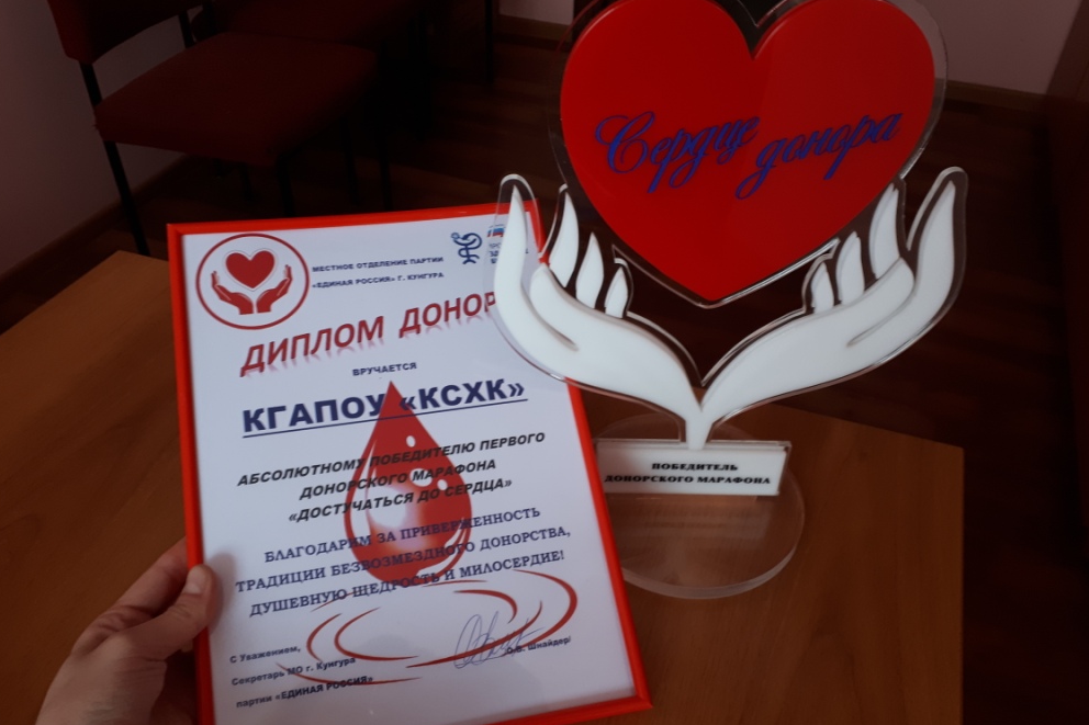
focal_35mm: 29
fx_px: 877
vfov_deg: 44.9
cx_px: 546
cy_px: 369
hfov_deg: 63.7
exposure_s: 1/33
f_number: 1.9
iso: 80
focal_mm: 3.6
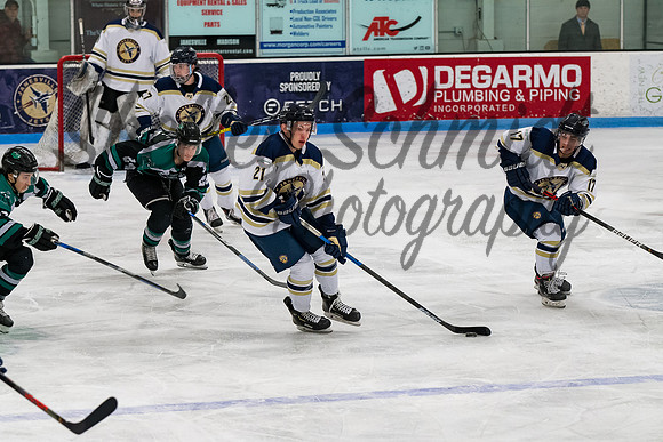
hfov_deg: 10.7
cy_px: 232
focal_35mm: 192
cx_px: 315
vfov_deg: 7.2
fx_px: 3538
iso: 2500
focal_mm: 122
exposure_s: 1/800
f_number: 3.5
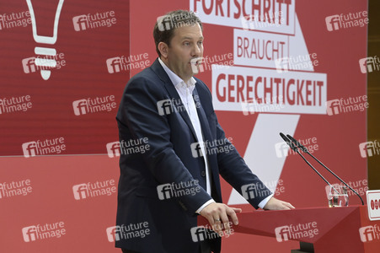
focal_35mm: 170
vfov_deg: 8.1
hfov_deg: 12.1
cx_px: 190
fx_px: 1793
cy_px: 126
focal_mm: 170
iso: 3200
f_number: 8
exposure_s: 1/500
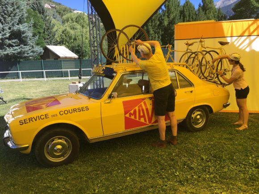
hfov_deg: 61.7
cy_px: 97
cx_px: 130
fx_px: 217
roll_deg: +2.3
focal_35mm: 29
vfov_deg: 48.2
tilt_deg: -10.3
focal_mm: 4.15
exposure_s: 1/569
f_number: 2.2
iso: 25
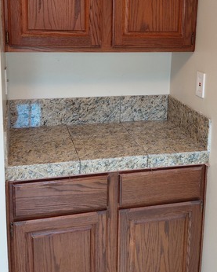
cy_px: 81
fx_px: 377
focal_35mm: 47
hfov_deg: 32.0
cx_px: 131
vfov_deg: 38.8
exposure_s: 1/60
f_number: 1.8
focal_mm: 4.69
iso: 250
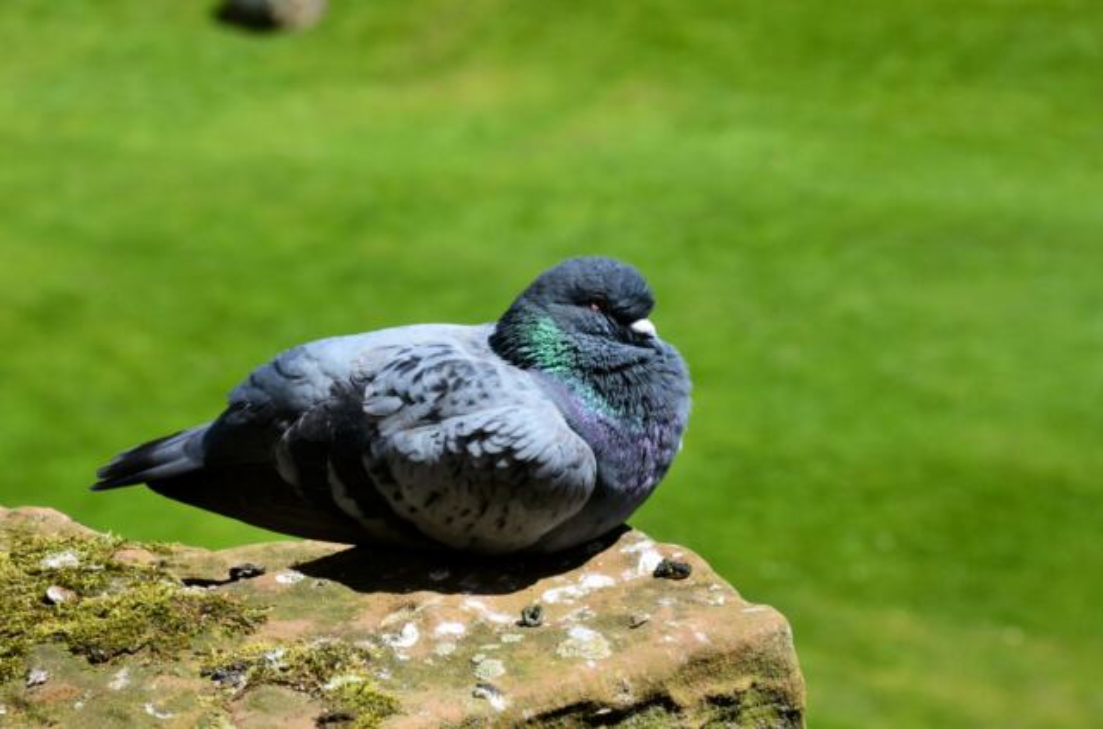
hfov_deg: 12.3
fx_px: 5133
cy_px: 364
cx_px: 552
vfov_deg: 8.1
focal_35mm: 168
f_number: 14
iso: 200
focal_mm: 112
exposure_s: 1/160
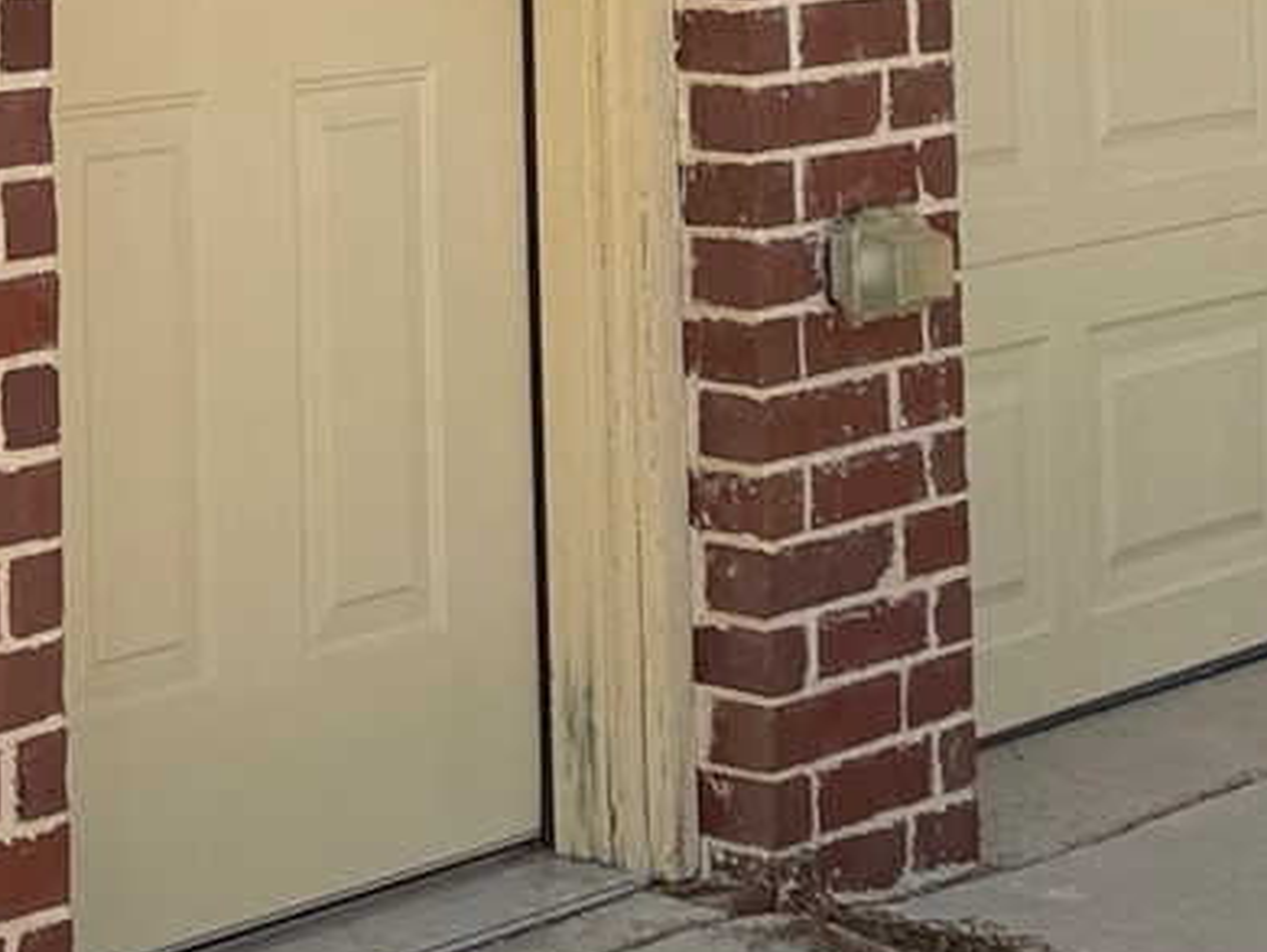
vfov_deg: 11.3
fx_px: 4615
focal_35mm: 126
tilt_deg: +2.9
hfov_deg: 14.8
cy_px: -458
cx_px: -458
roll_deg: +1.3
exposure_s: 1/4405
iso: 80
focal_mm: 6.76
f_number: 1.78
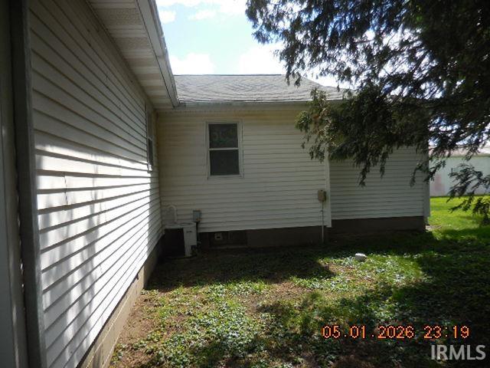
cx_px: 245
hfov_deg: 69.4
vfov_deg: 54.9
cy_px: 184
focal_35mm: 25
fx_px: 354
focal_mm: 4.5
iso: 125
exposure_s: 1/640
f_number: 3.3
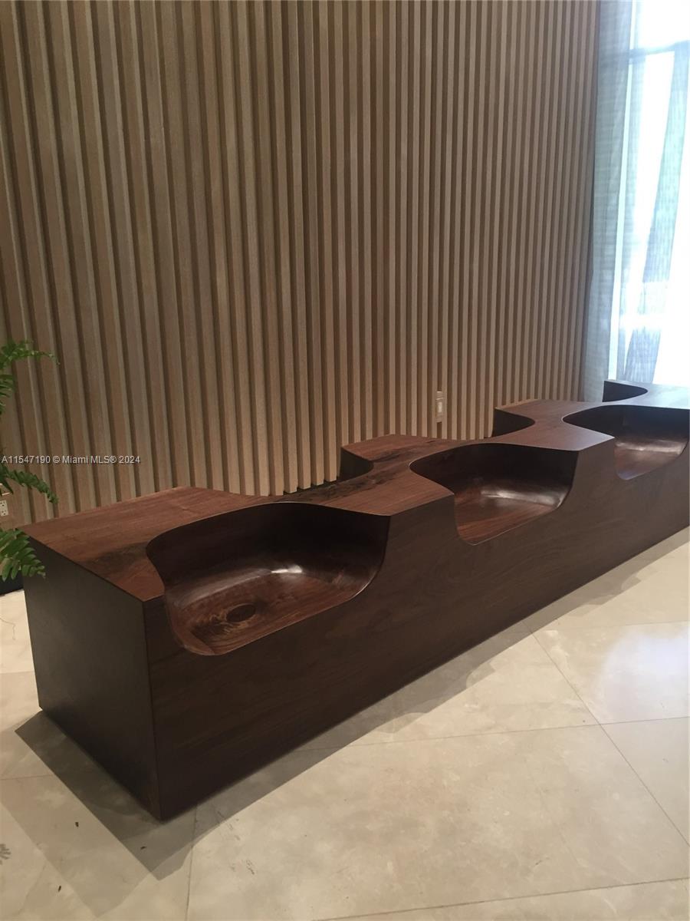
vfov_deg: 61.7
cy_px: 460
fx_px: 771
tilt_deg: -12.7
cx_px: 345
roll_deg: +0.2
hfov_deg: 48.2
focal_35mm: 29
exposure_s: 1/30
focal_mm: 4.15
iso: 100
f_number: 2.2
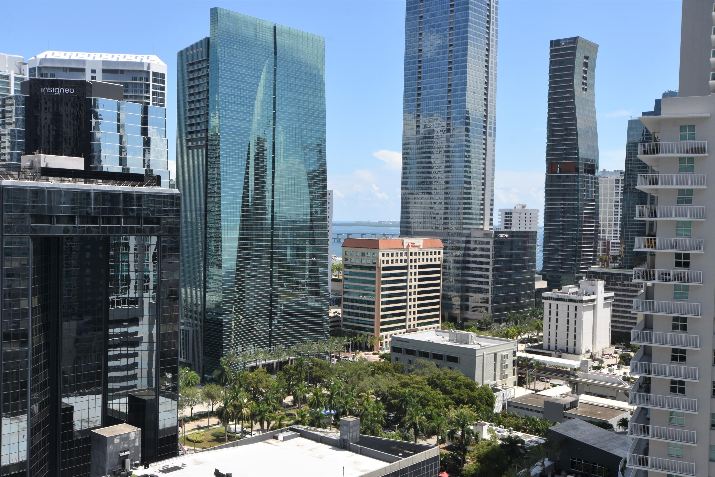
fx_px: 715
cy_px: 238
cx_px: 358
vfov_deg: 36.9
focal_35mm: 36
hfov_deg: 53.1
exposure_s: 1/250
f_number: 10
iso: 200
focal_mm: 24
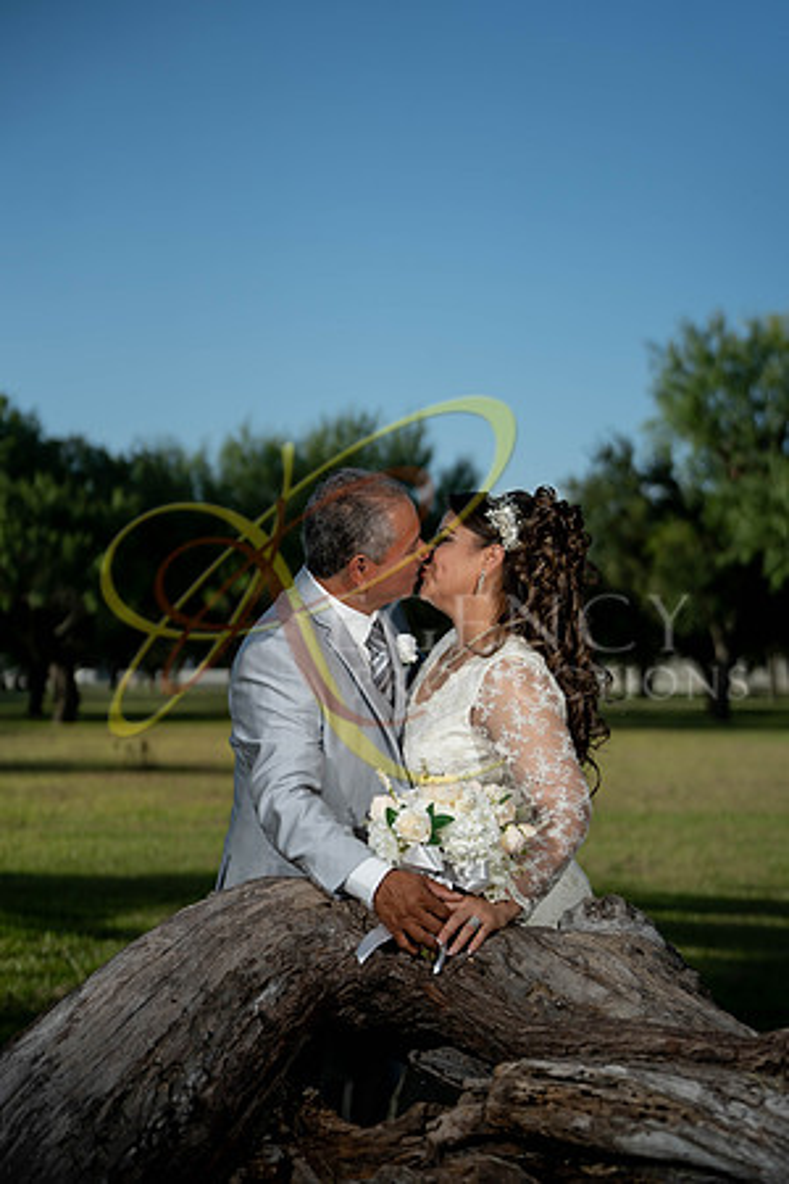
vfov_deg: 33.4
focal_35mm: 60
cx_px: 394
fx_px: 1972
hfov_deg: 22.6
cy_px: 592
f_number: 2.5
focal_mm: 60
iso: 200
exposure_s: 1/5000
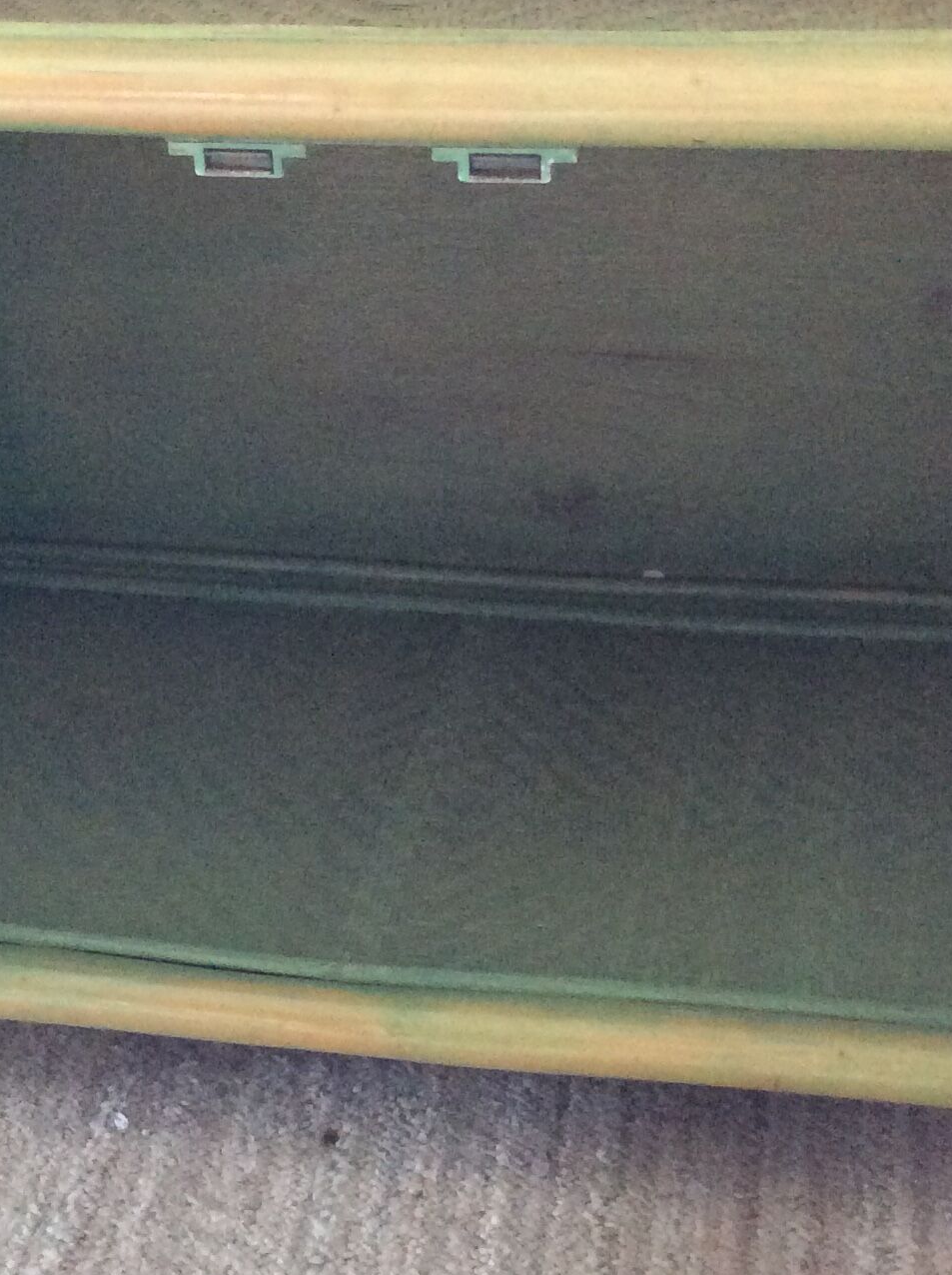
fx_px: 2390
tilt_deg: -33.2
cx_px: 388
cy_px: 757
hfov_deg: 22.5
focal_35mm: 65
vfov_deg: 29.8
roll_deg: +3.0
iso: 250
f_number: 2.4
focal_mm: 3.3
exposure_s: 1/25
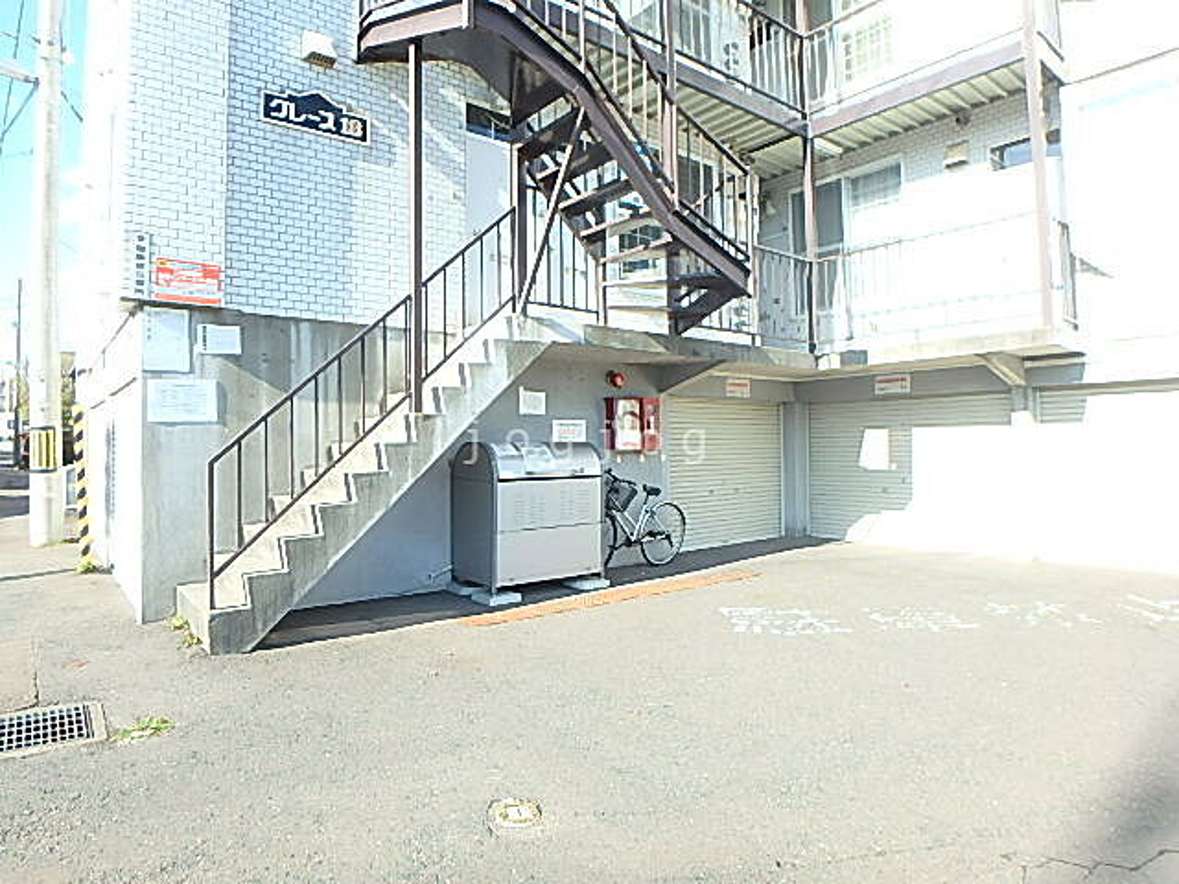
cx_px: 590
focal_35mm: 21
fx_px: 715
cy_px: 442
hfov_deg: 79.0
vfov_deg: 63.4
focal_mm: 3.7
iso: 125
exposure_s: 1/250
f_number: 3.5
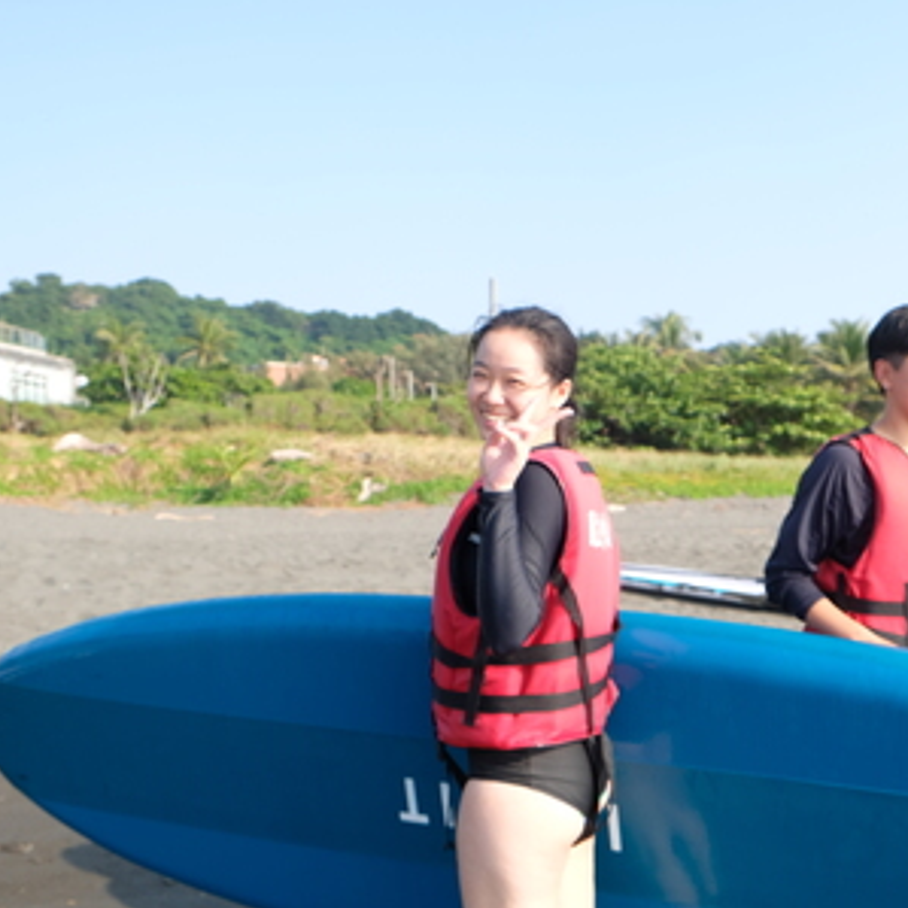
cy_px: 454
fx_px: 1217
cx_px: 568
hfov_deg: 40.6
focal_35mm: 41
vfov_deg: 40.9
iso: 200
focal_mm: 21.4
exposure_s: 1/340
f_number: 5.6
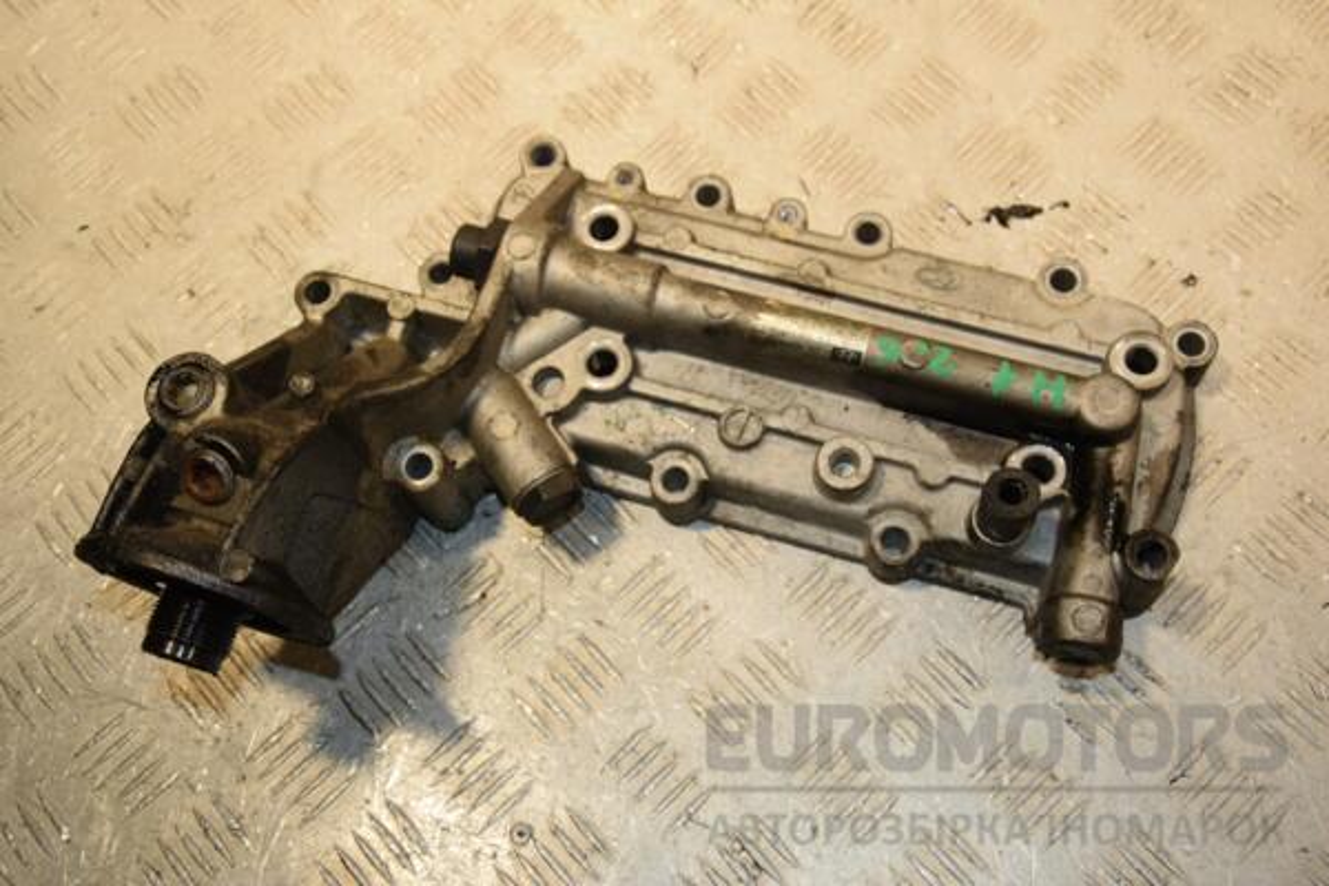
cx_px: 664
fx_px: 1550
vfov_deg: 31.9
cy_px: 443
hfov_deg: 46.4
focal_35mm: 42
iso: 800
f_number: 5.6
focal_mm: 28
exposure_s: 1/200
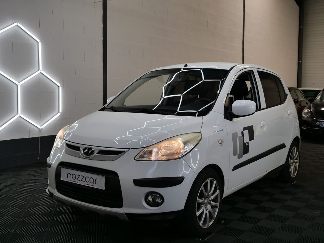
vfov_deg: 36.0
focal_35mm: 40
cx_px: 162
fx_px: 374
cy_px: 122
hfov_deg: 46.8
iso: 200
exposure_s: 1/100
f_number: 3.9
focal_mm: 20
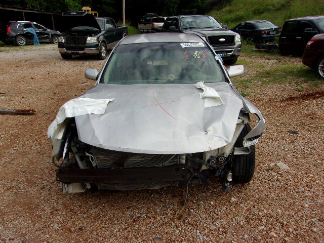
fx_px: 253
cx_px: 162
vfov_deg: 51.4
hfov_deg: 65.3
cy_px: 122
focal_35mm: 27
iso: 80
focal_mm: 4.9
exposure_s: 1/38
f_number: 10.4
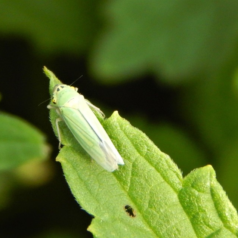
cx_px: 90
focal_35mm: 245
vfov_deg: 7.1
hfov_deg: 7.1
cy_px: 119
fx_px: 1906
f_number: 5.4
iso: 360
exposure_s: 1/250
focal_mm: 37.1
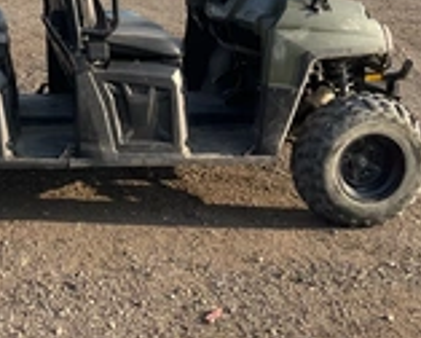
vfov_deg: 21.0
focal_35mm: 72
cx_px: 40
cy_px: 59
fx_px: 898
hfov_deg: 25.5
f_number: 1.8
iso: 25
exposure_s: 1/749
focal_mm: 3
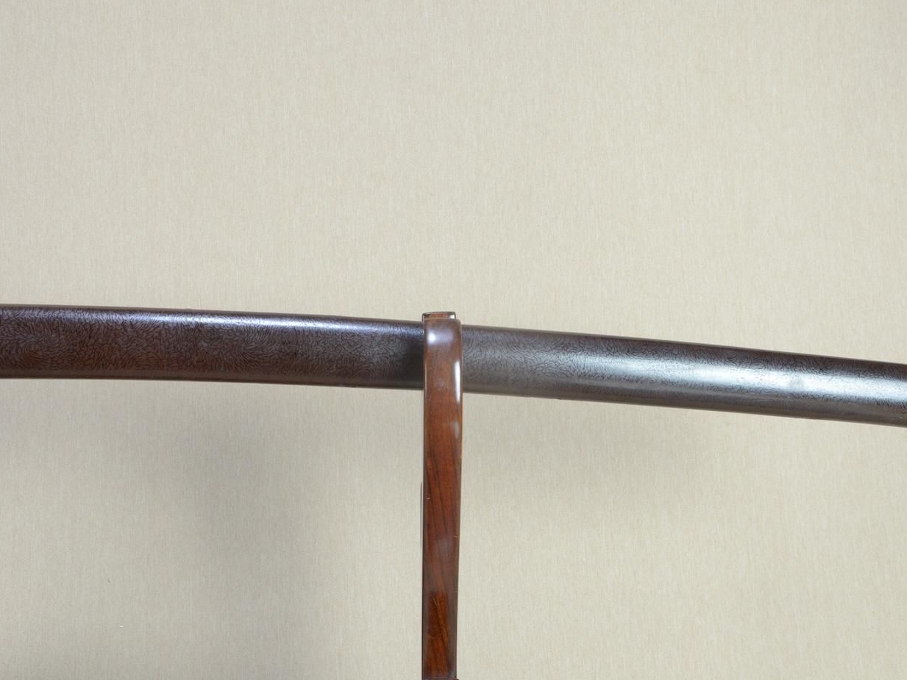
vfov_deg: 39.7
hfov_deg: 51.3
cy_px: 341
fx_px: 943
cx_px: 486
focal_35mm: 36
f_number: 11
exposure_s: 1/1.6
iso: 400
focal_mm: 22
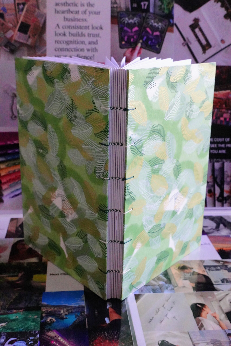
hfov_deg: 29.2
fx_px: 443
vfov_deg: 42.7
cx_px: 116
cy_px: 173
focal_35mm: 46
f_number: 5.6
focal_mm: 17.37
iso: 3200
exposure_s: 1/250
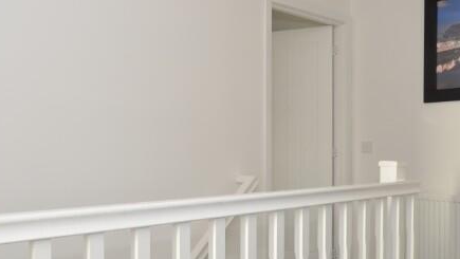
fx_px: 451
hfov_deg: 53.7
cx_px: 191
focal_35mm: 37
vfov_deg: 32.0
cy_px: 141
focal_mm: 10
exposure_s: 1/100
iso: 200
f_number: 5
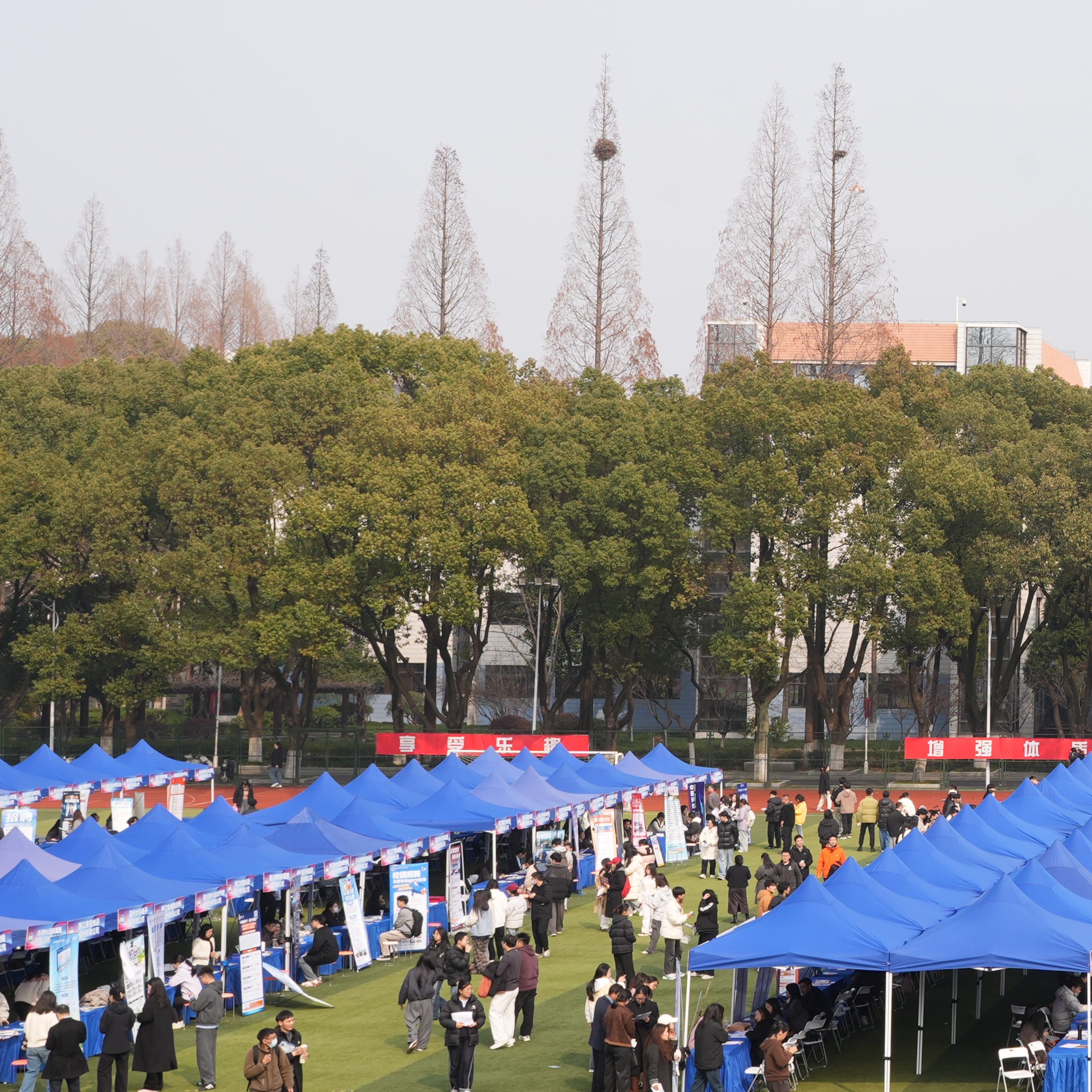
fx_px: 2891
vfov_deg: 21.4
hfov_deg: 19.3
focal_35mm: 81
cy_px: 427
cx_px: 1536
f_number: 11
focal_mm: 31
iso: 100
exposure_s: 1/80
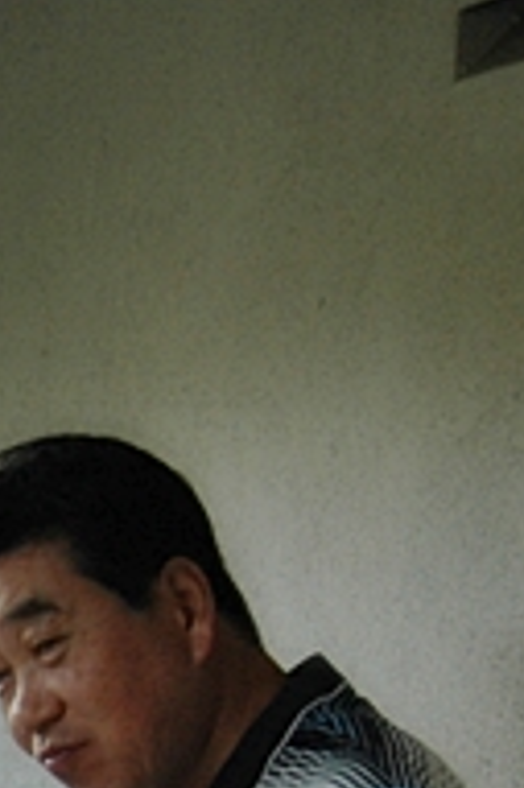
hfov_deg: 7.3
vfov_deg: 11.4
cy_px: 961
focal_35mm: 176
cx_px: -788
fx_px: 3849
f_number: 4.5
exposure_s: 1/80
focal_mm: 28
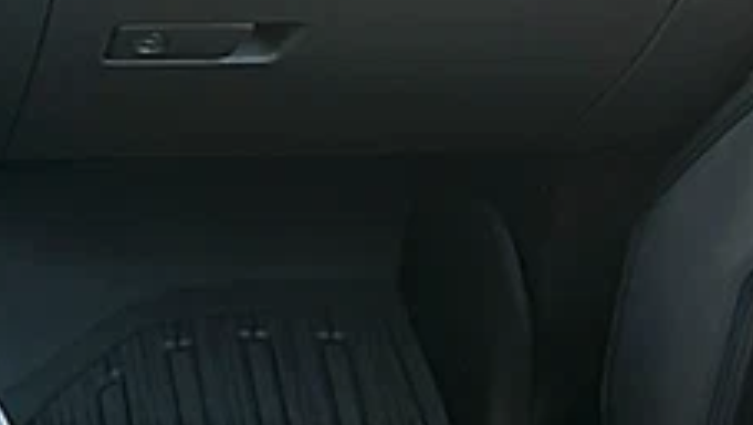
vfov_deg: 14.4
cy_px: 181
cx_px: -358
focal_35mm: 84
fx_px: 1678
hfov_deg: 21.5
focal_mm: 6.86
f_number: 1.78
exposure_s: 1/100
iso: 125
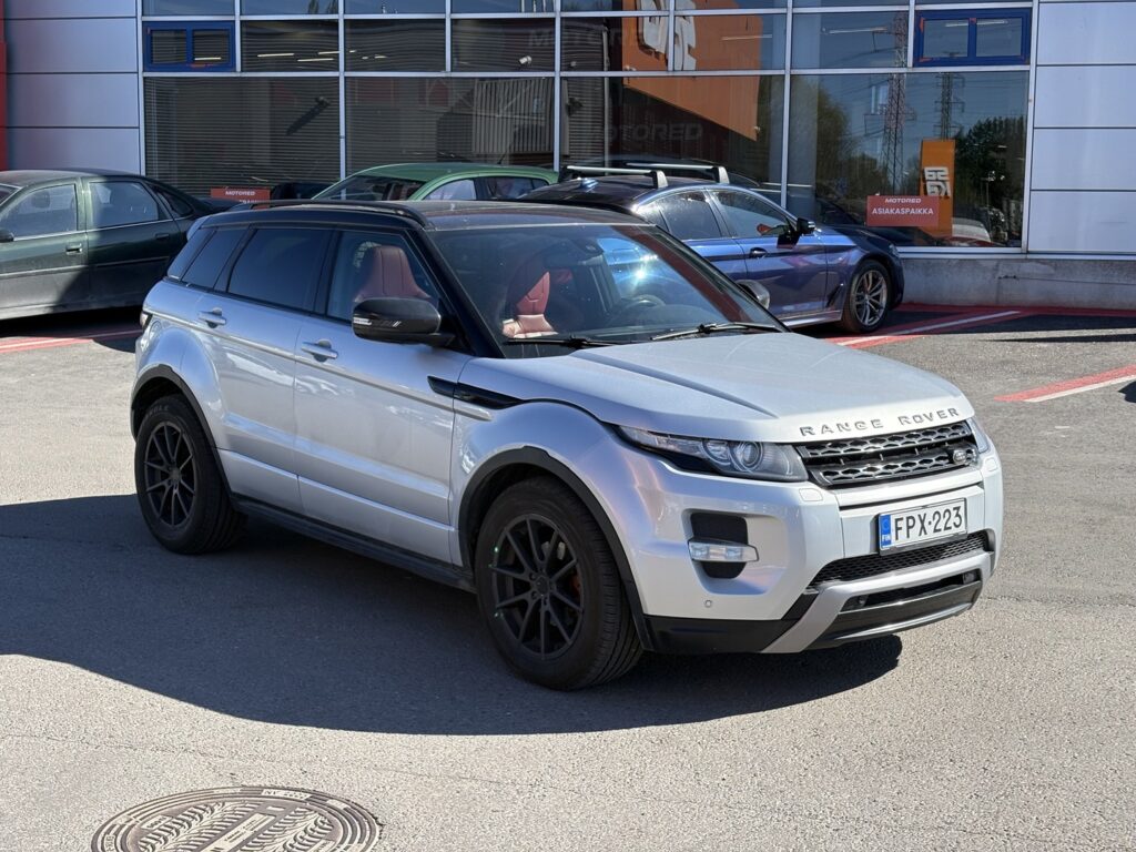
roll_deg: -0.1
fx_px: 1706
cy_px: 426
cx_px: 568
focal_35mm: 52
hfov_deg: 36.8
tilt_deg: -6.9
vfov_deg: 28.0
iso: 32
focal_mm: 5.96
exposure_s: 1/1709
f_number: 1.6
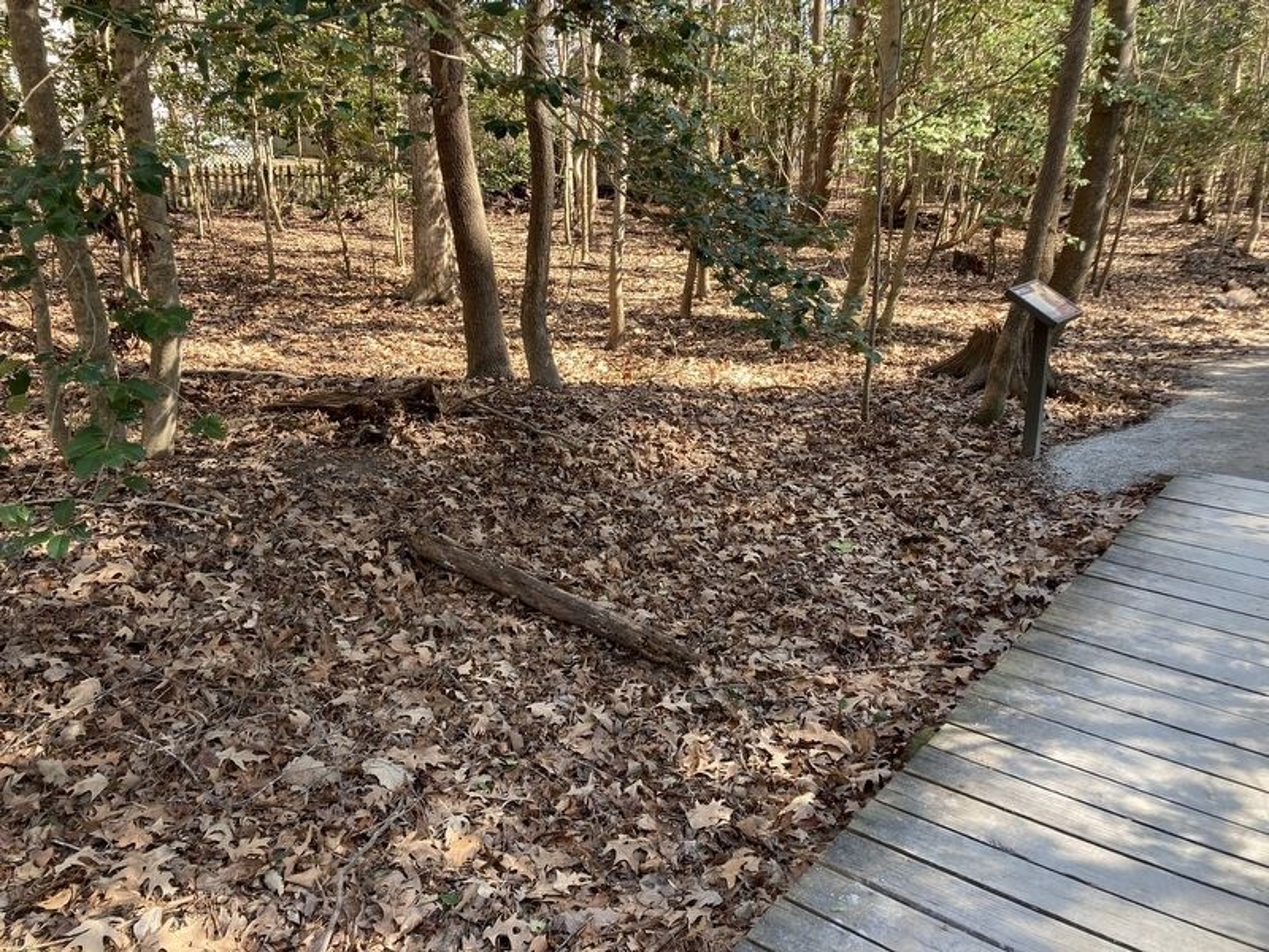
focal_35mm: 28
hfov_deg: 63.4
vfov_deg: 49.7
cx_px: 634
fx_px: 1026
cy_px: 476
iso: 32
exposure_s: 1/121
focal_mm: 3.99
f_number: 1.8
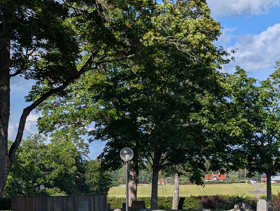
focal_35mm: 95
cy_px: 148
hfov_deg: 20.6
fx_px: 770
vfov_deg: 15.6
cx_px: 122
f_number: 1.68
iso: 21
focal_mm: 6.9
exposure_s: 1/1706
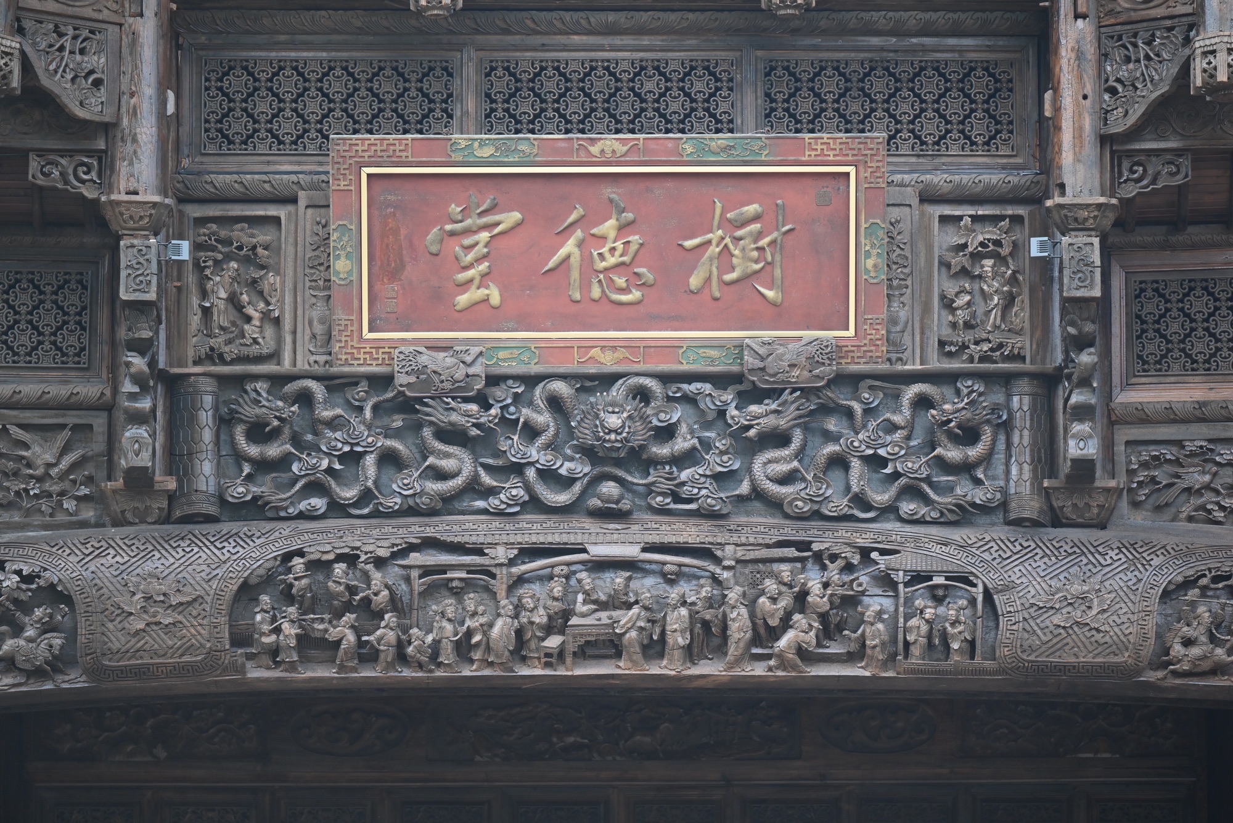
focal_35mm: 200
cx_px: 616
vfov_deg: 6.9
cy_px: 412
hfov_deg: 10.3
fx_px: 6851
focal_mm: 200
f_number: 2.8
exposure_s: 1/250
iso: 640
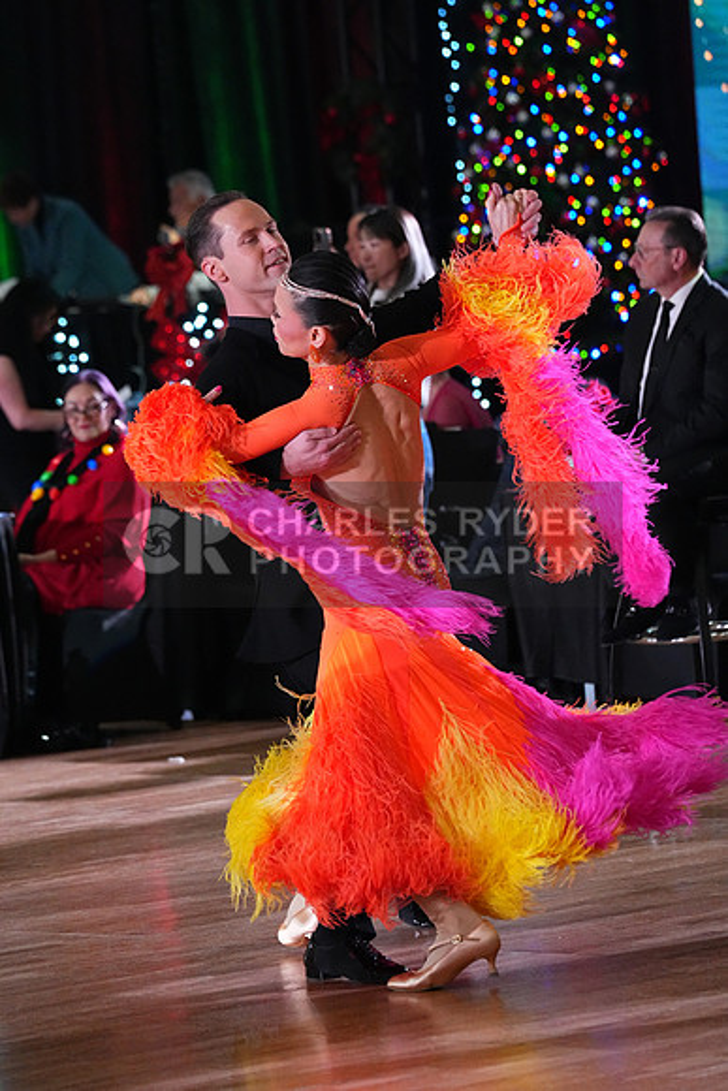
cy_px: 546
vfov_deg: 10.3
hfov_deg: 6.9
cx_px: 364
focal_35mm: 200
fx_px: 6063
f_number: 5.6
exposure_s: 1/400
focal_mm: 200
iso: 10000
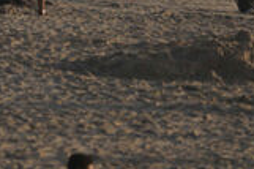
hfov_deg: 2.2
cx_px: -27
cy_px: -138
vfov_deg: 1.5
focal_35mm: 940
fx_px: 6625
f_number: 2.8
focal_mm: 189
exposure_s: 1/2500
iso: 160
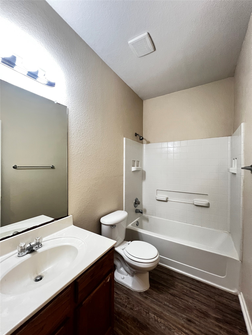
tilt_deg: -0.5
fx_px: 126
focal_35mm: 13
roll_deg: -0.2
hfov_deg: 89.9
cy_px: 168
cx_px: 126
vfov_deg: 106.2
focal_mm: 1.57
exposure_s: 1/60
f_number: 1.8
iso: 500
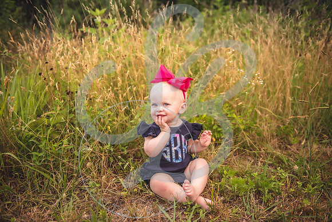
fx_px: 295
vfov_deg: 41.1
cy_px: 111
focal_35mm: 32
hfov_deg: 58.7
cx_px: 166
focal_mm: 32
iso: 100
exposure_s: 1/640
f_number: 2.8
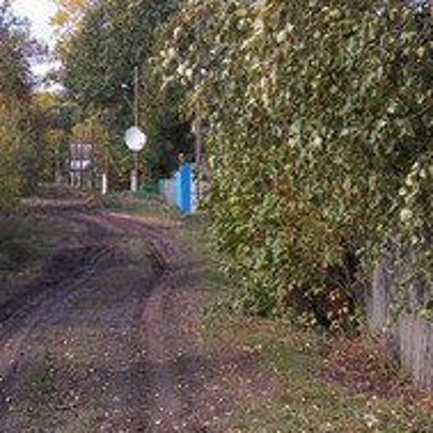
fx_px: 1189
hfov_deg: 20.2
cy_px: 100
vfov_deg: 20.5
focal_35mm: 84
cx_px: 30
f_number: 3.1
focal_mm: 6.5
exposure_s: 1/500
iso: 80
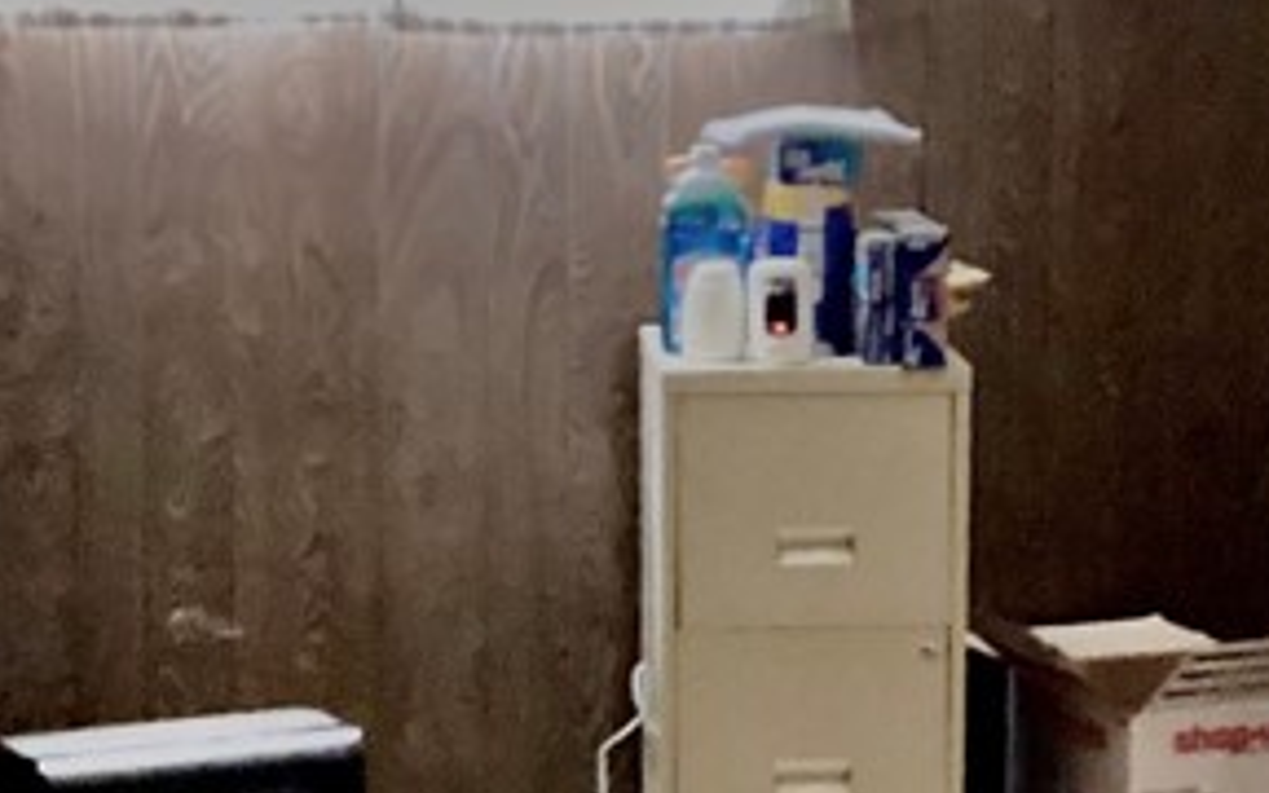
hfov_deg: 17.7
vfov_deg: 11.2
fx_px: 4046
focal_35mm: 117
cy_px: 617
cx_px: 983
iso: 640
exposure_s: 1/20
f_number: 2.4
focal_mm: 3.3
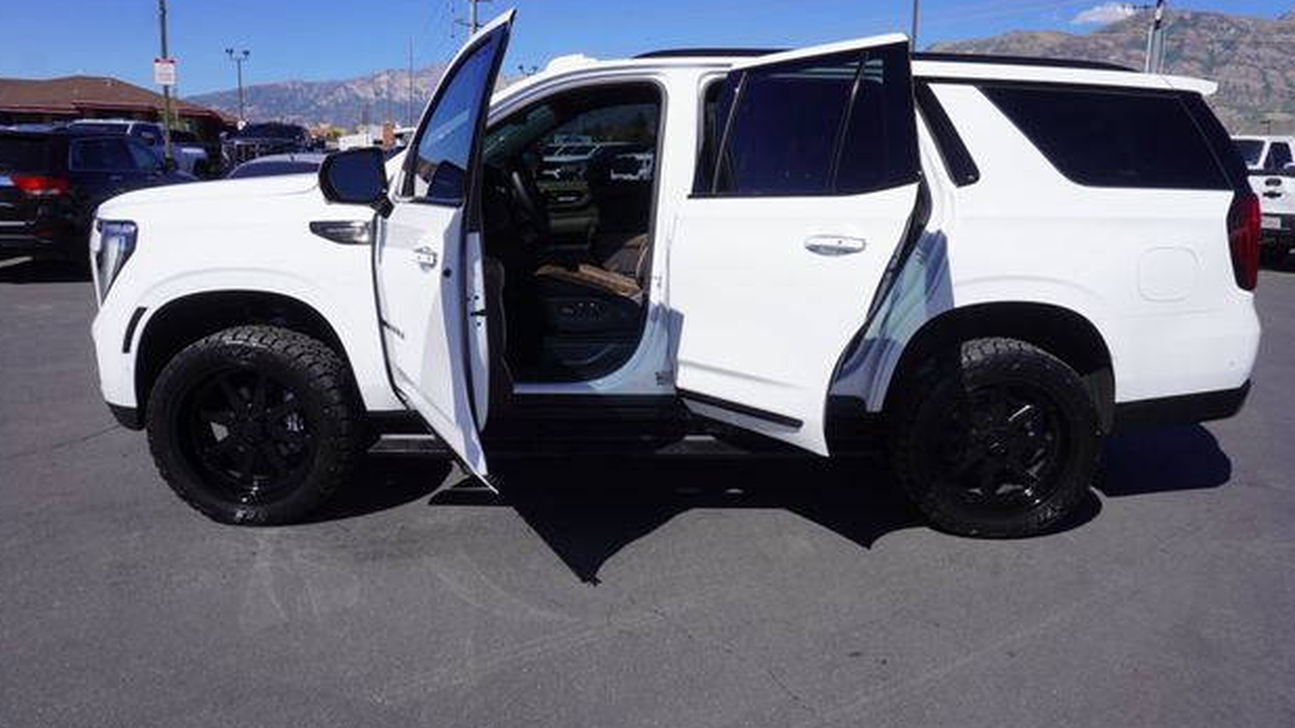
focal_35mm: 26
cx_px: 655
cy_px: 316
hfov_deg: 71.9
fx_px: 893
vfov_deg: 44.3
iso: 100
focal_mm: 16
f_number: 10
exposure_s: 1/200
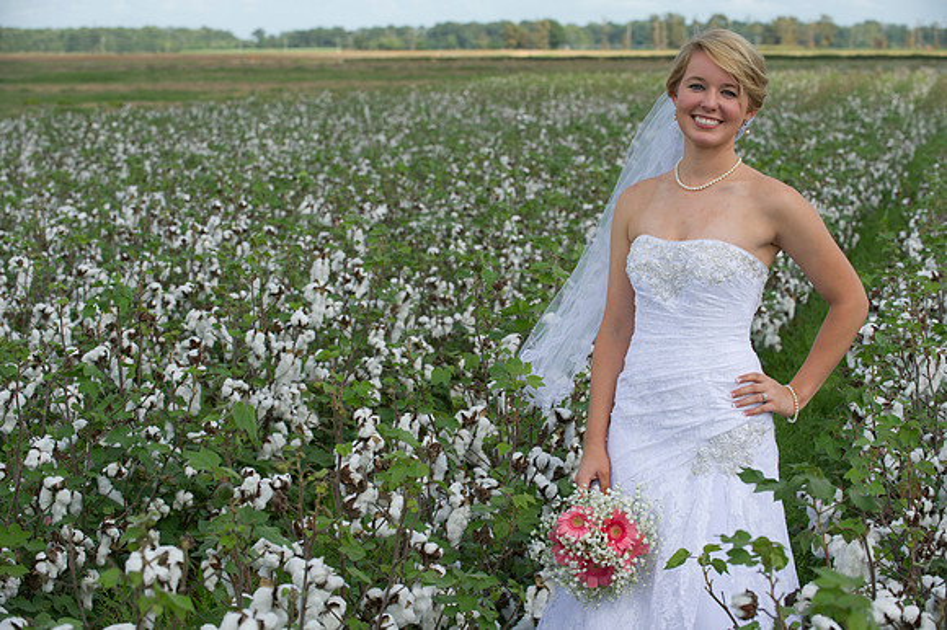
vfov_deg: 13.9
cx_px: 474
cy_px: 315
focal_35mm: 98
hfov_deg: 20.8
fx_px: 2576
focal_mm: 98
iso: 160
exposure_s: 1/200
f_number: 6.3
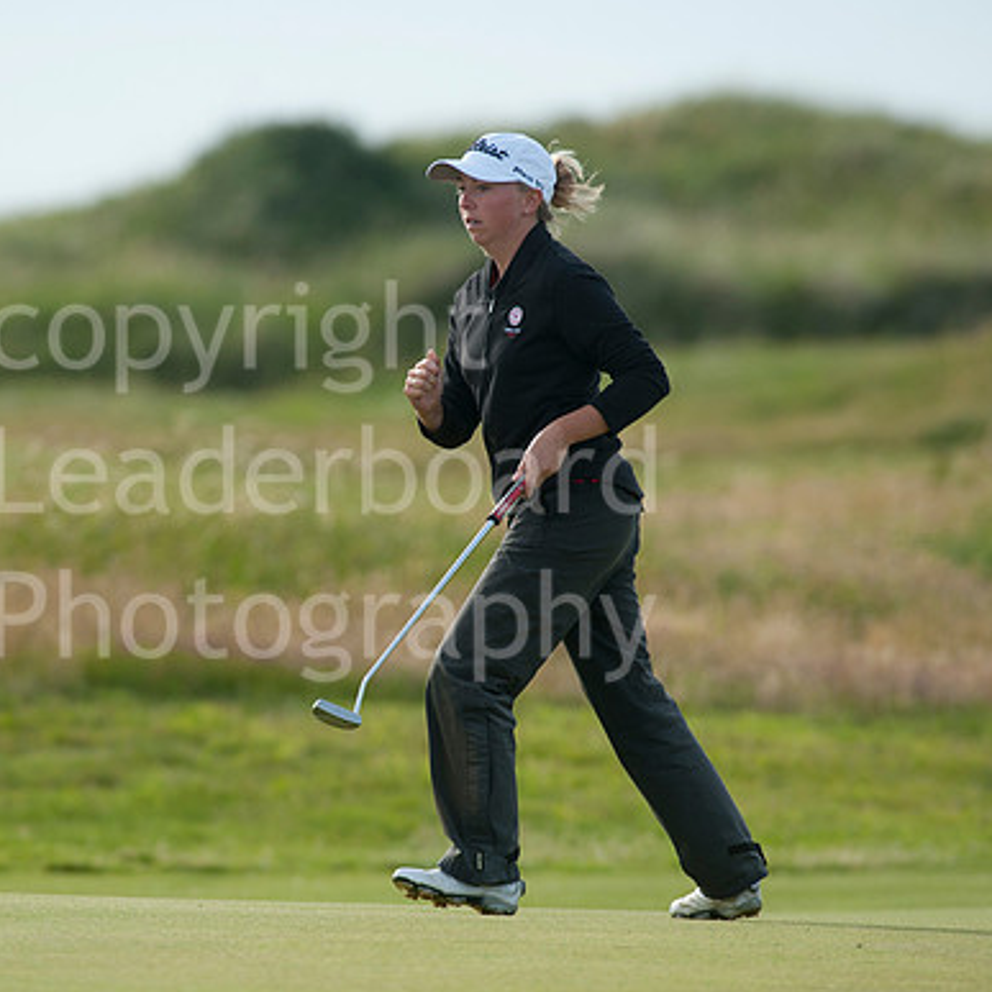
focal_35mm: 383
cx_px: 326
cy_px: 495
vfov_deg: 4.6
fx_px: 12418
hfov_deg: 4.6
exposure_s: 1/2500
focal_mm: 300
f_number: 5.6
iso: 400
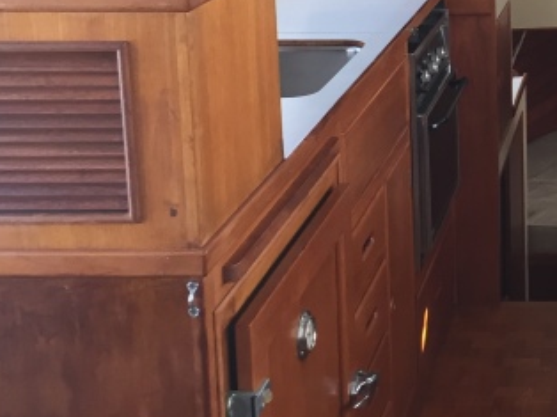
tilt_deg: -9.1
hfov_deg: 24.2
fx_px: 1190
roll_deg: +0.7
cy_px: -18
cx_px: 647
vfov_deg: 19.2
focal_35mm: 74
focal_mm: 4.15
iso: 32
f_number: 2.2
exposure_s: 1/33
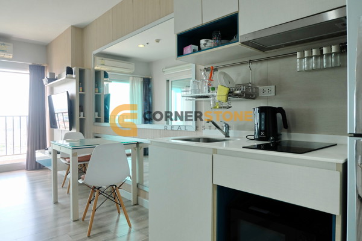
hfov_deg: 73.7
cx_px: 181
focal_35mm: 24
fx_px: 241
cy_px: 120
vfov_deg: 53.1
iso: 400
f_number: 3.5
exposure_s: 1/120
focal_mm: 16
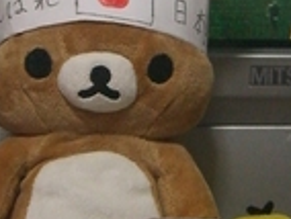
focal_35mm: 107
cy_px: 53
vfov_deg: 13.8
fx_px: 901
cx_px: 207
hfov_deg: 18.3
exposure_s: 1/60
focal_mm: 6.2
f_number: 2.7
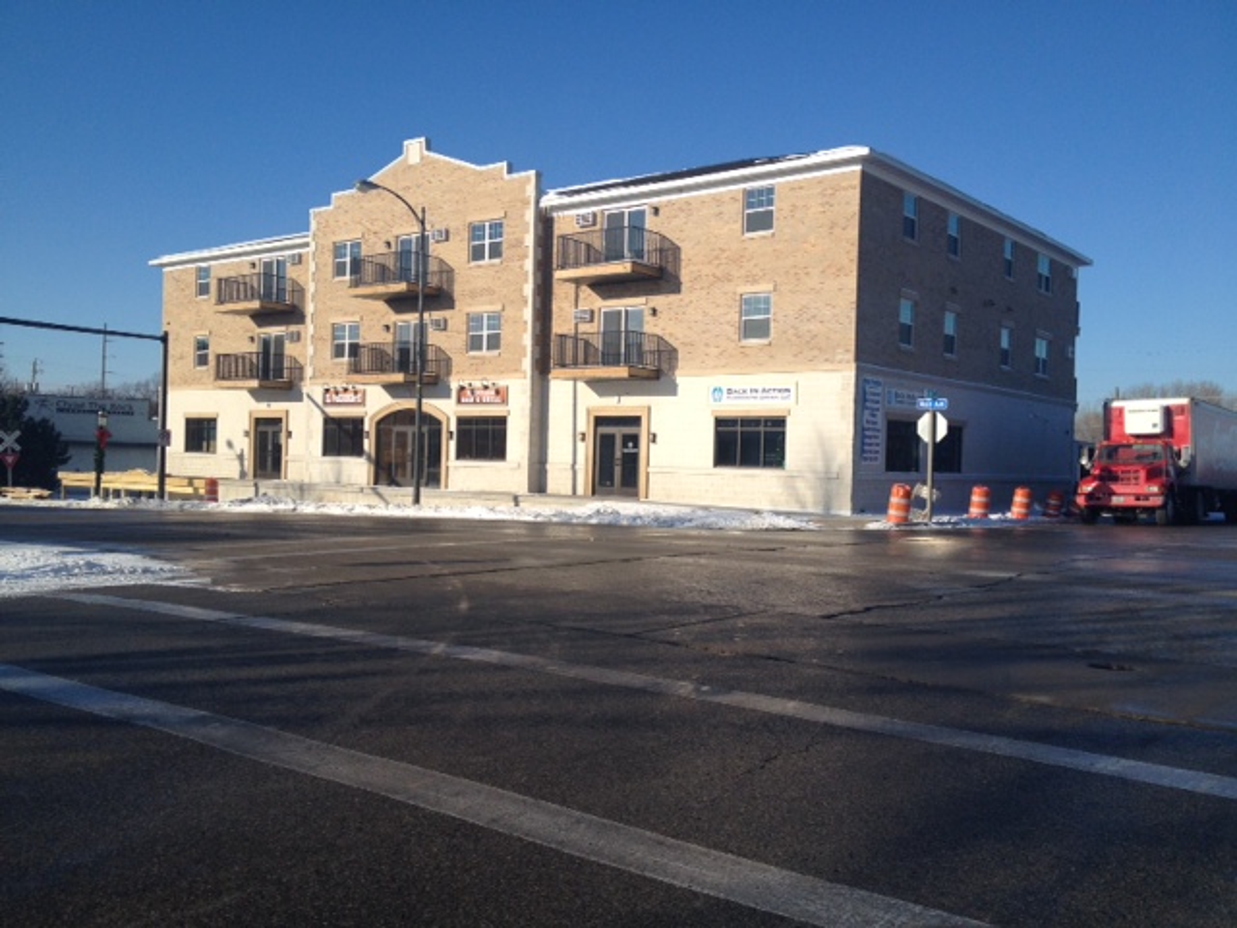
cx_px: 618
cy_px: 464
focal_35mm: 35
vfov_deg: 40.7
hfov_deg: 52.6
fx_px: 1251
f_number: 2.4
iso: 50
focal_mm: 4.28
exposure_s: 1/2123
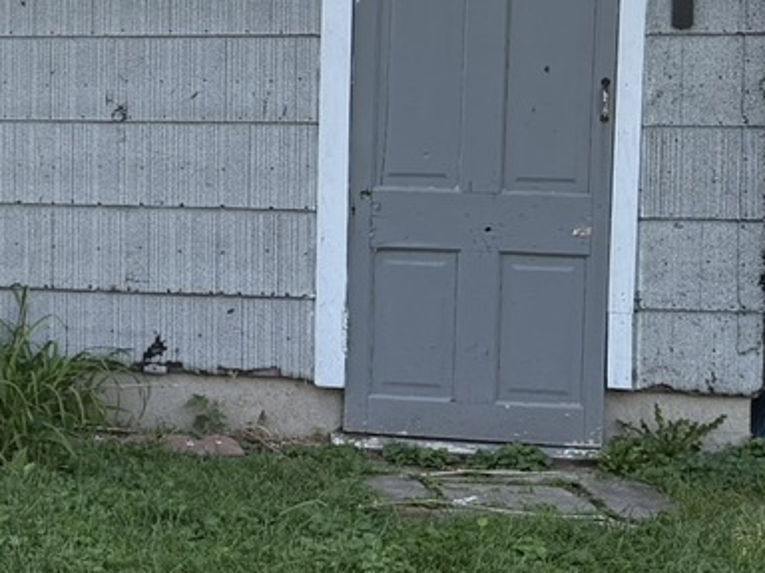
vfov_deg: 16.3
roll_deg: +0.3
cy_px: 135
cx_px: -357
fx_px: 1989
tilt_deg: -2.9
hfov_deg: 19.3
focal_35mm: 90
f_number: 1.78
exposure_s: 1/967
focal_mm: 6.76
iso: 100
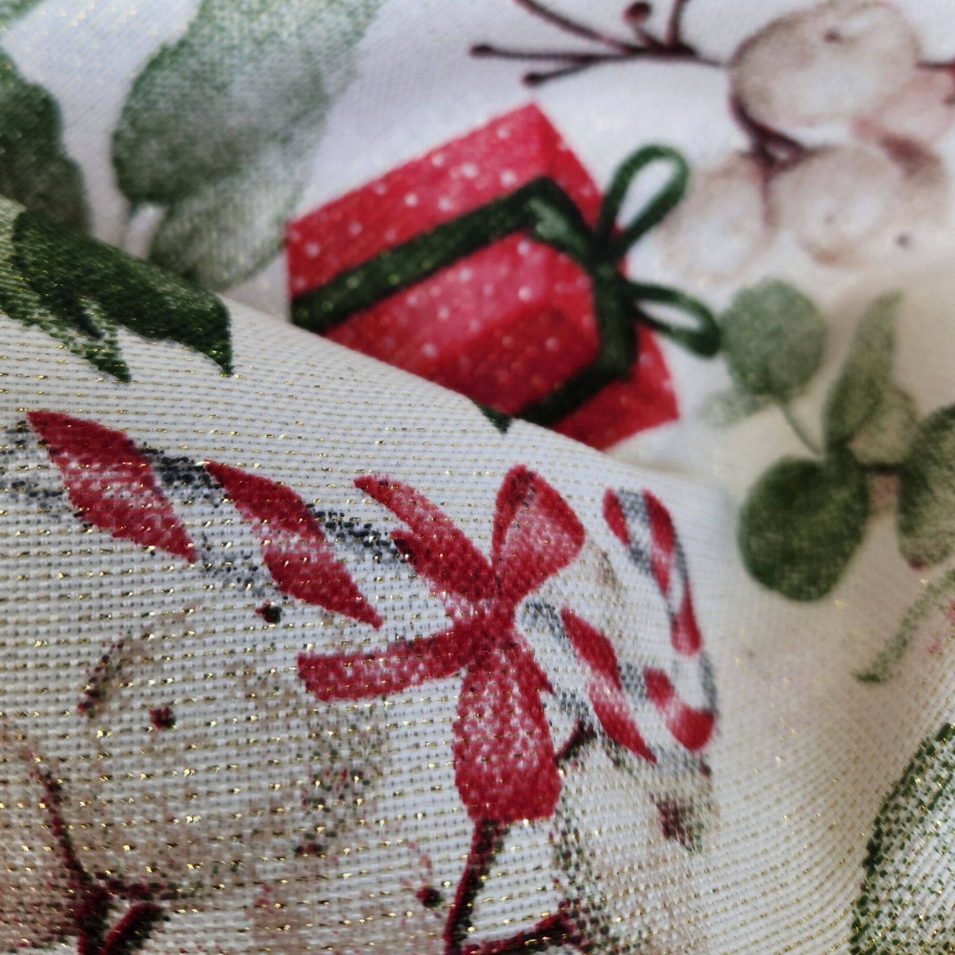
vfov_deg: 51.0
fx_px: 968
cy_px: 280
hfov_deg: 52.5
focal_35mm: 31
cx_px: 454
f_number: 1.8
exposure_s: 1/180
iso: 40
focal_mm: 5.4
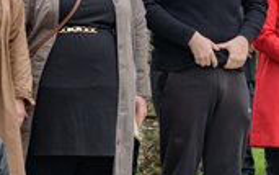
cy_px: 86
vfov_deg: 3.5
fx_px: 2860
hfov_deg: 5.6
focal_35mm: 376
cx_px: 339
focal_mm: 140
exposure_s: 1/1000
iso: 800
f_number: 7.1
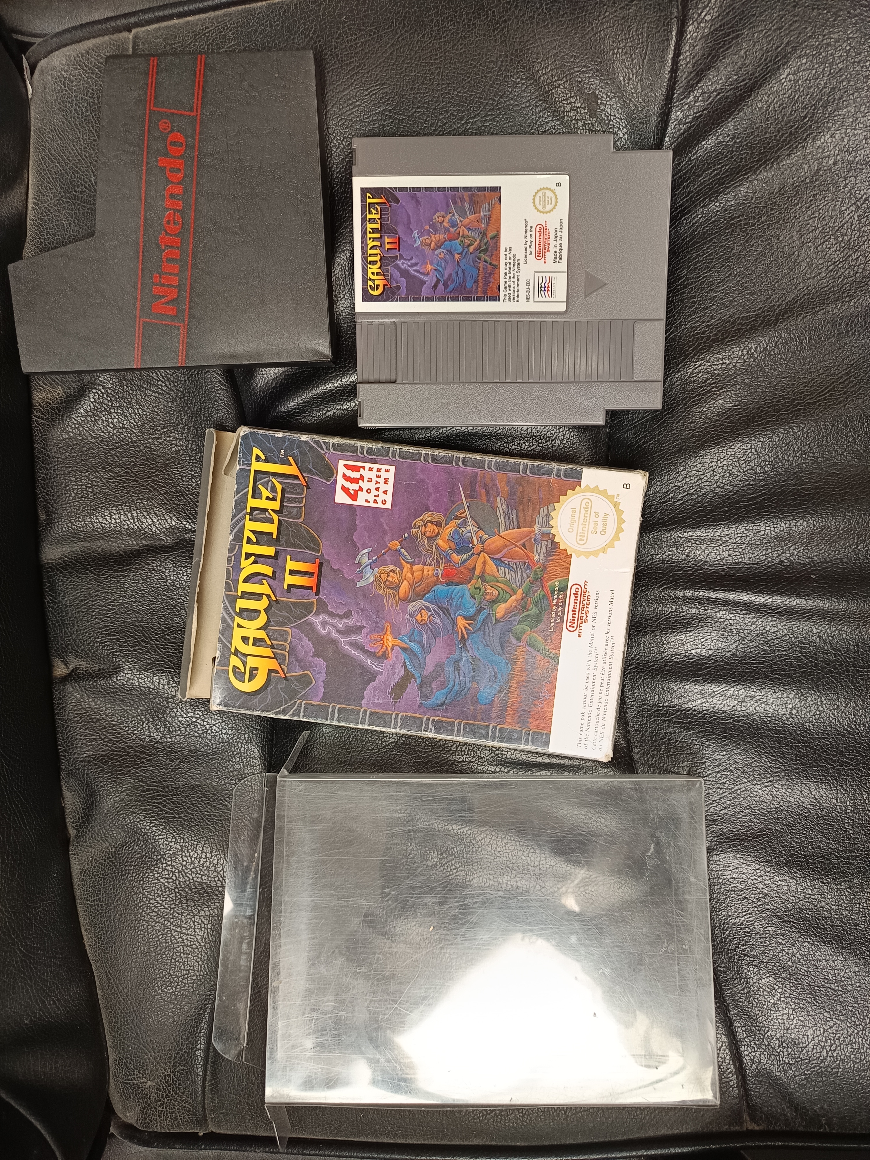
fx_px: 804
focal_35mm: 24
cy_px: 580
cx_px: 435
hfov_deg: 56.8
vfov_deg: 71.6
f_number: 1.7
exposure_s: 1/50
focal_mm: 5.31
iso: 337
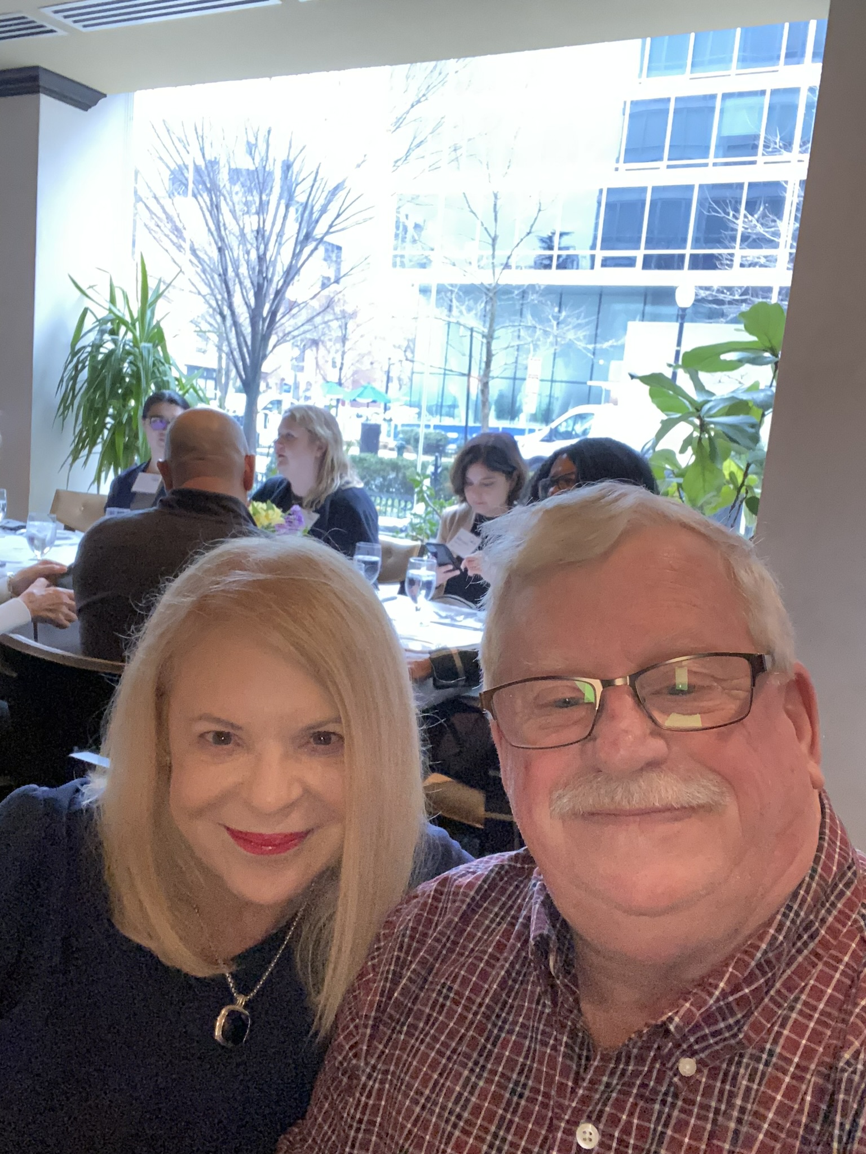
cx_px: 433
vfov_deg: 60.0
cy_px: 577
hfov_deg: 46.8
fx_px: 1001
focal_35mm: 30
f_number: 2.2
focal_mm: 2.71
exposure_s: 1/60
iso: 800
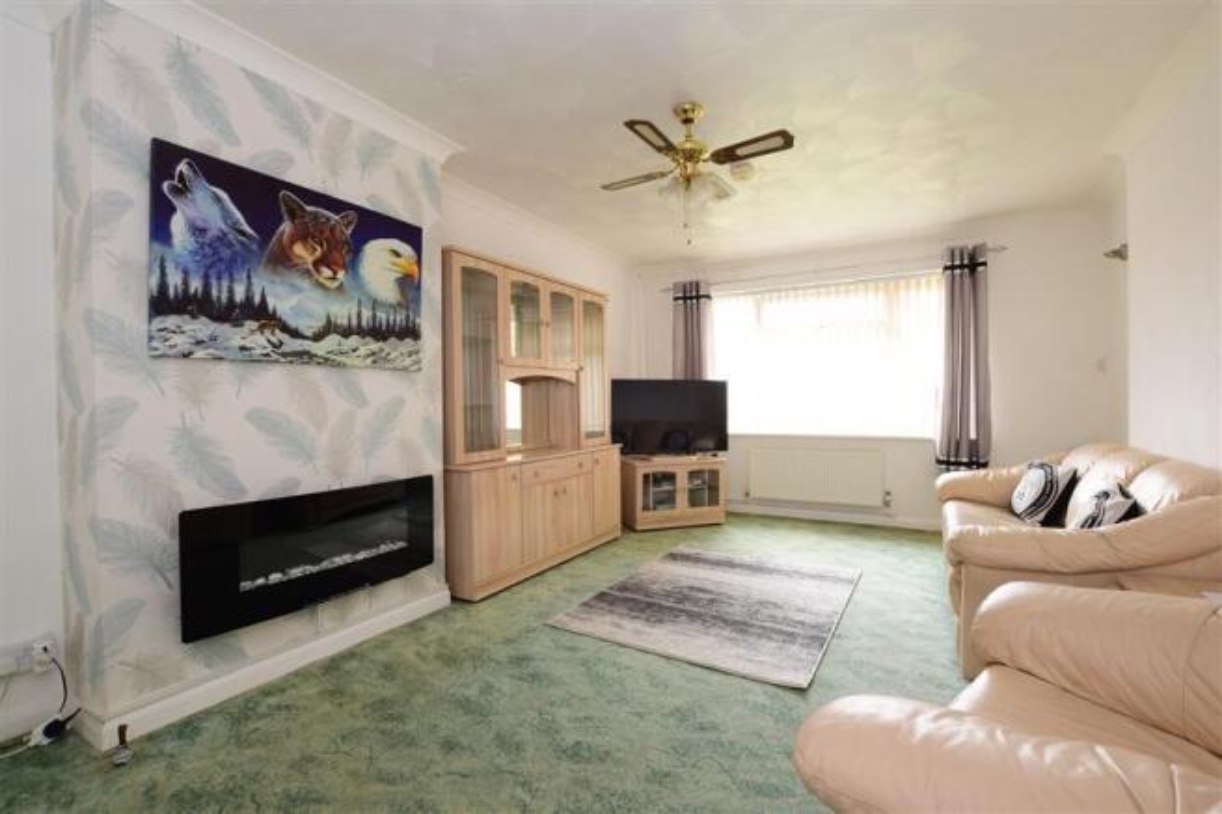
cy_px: 407
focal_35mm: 15
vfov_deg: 77.3
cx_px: 611
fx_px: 509
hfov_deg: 100.4
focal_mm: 10
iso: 400
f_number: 8
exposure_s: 1/2.5
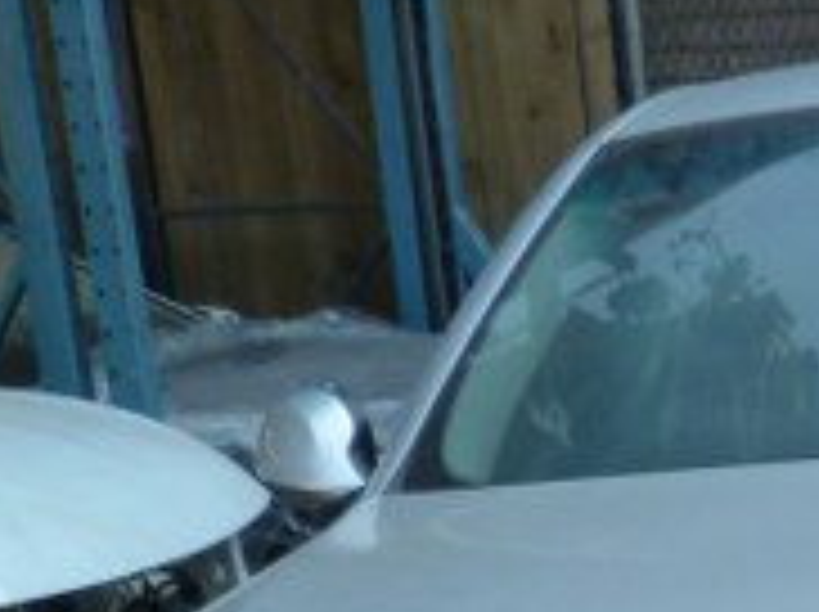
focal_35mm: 110
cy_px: 1148
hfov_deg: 16.4
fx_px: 2599
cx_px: 1215
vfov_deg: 12.2
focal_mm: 4.5
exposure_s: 1/100
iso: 125
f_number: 4
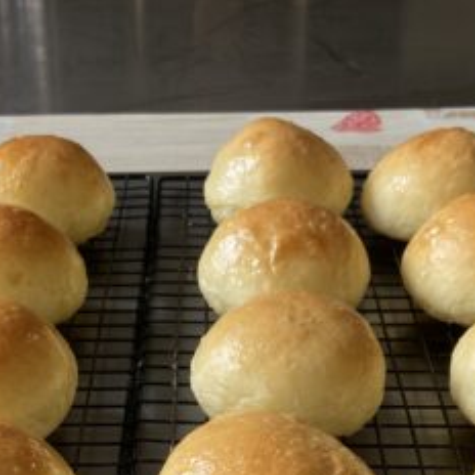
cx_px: 140
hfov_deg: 25.9
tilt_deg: -37.3
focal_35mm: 66
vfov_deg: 25.0
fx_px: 1025
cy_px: 459
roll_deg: +2.1
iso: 80
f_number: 1.8
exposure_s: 1/122
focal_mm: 4.25
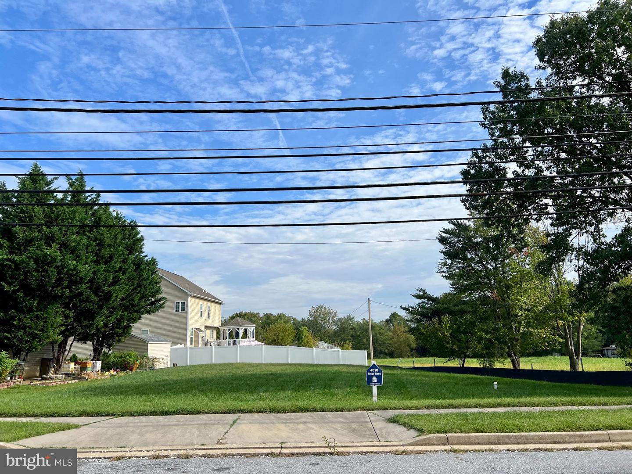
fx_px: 475
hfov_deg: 67.3
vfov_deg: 53.1
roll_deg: +1.8
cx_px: 316
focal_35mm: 26
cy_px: 237
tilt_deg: +13.0
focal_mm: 5.7
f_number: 1.5
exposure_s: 1/4115
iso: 50
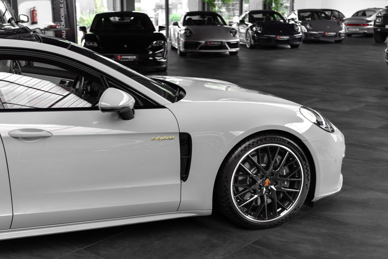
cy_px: 130
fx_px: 533
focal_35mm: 50
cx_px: 194
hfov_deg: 40.0
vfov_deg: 27.3
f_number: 2.8
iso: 320
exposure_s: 1/100
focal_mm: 33
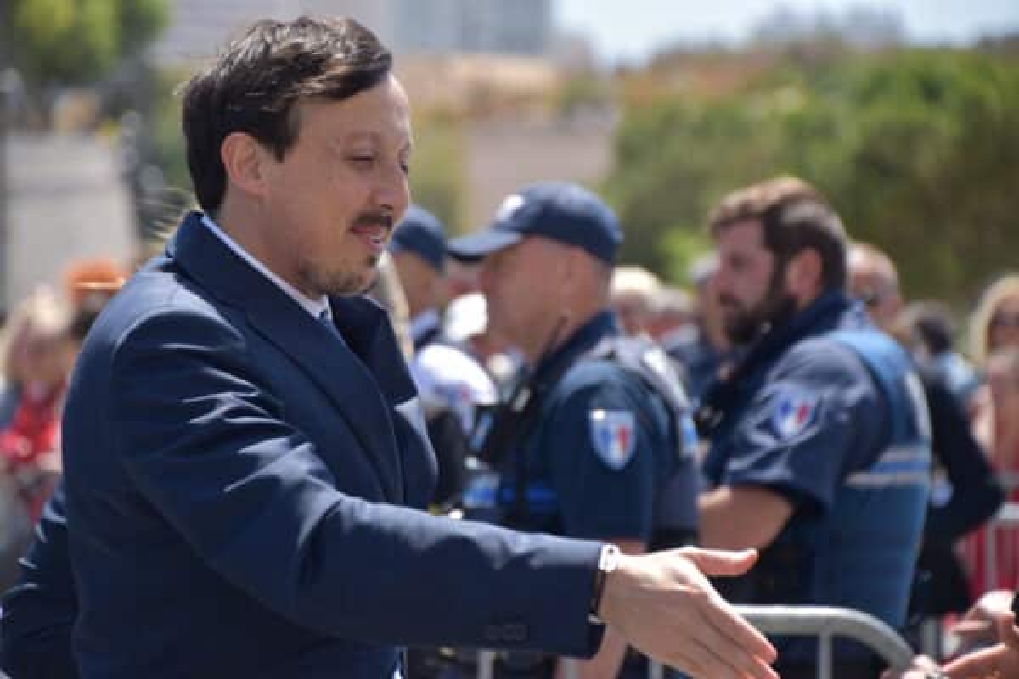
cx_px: 510
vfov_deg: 5.4
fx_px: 7217
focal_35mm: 255
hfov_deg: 8.1
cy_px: 340
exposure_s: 1/500
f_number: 6
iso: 200
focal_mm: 170
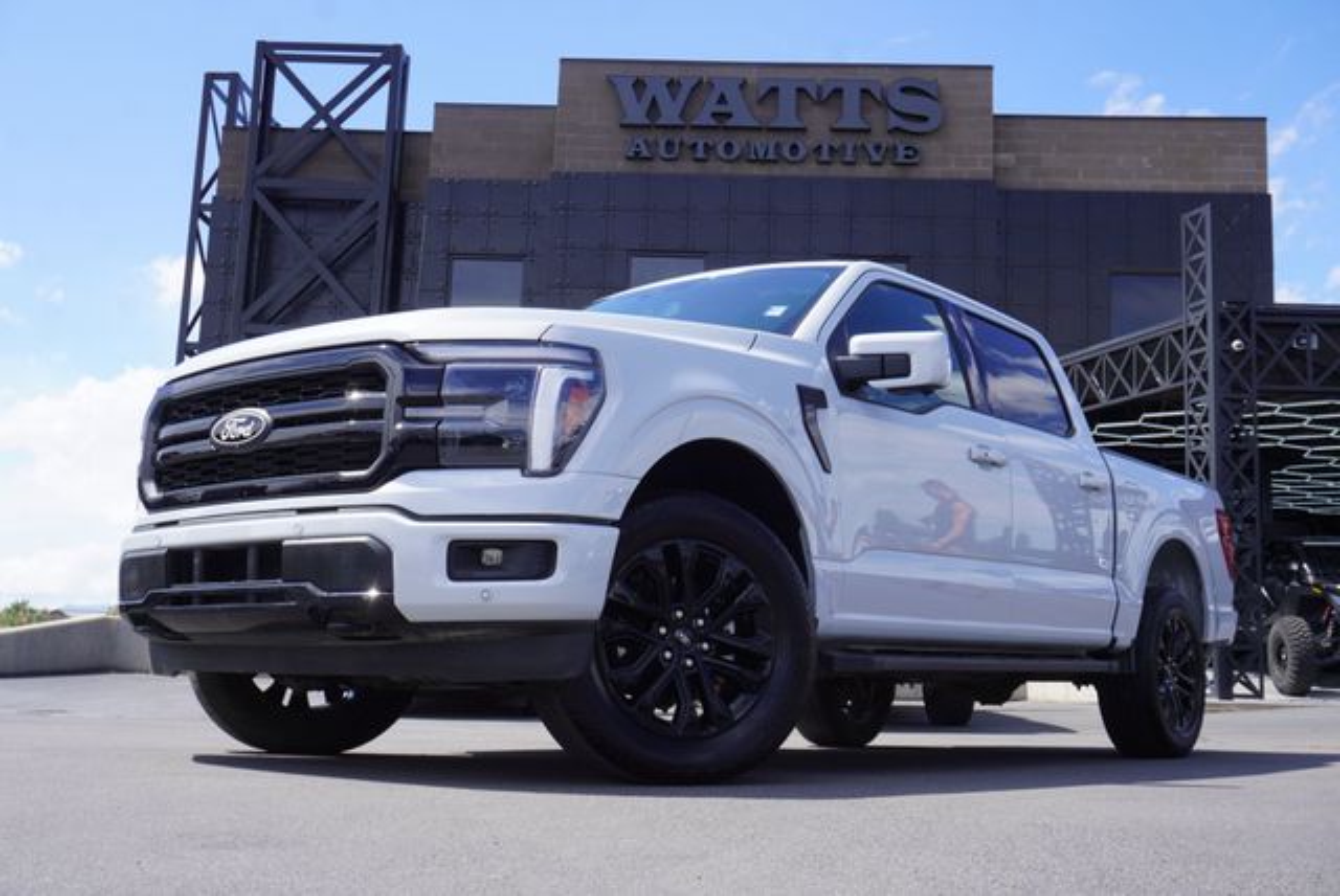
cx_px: 670
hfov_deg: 49.5
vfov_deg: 34.3
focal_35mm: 39
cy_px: 448
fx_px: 1453
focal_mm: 26
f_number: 9
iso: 100
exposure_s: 1/125
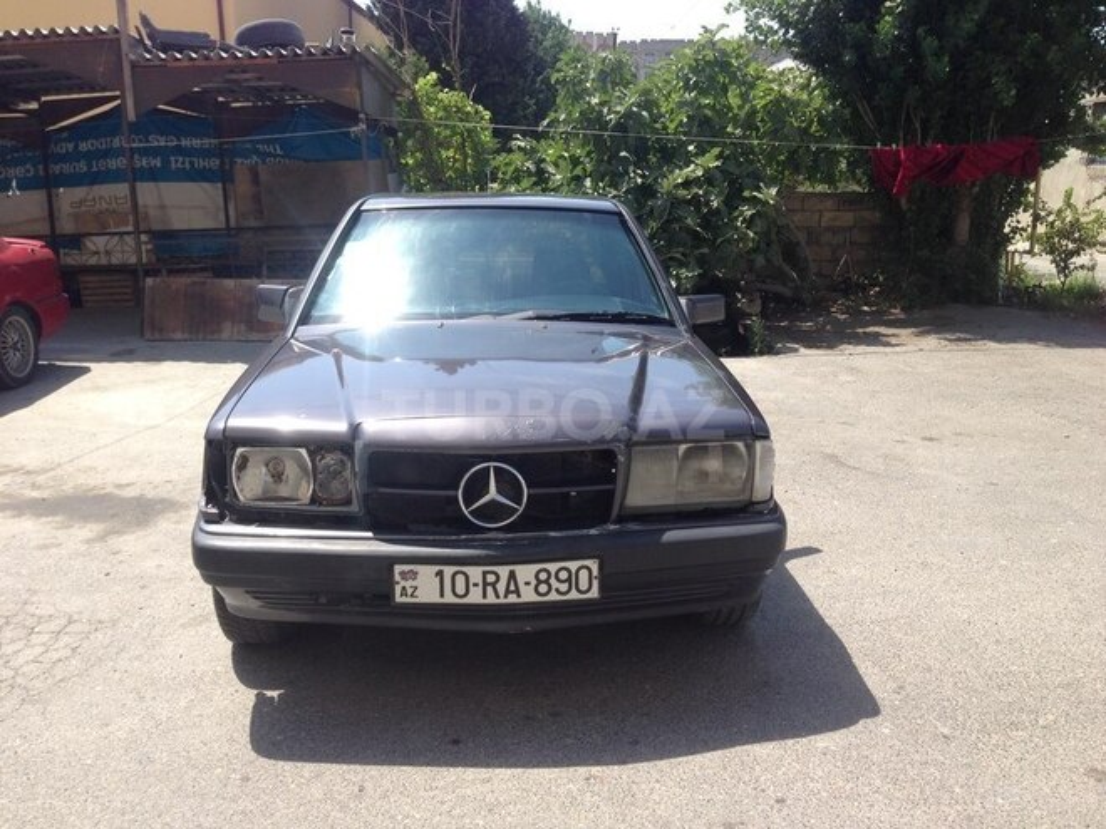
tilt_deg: -16.5
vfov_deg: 42.9
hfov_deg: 55.4
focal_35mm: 33
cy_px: 414
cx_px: 553
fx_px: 1054
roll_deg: -0.6
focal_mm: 4.12
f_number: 2.4
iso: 50
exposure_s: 1/797
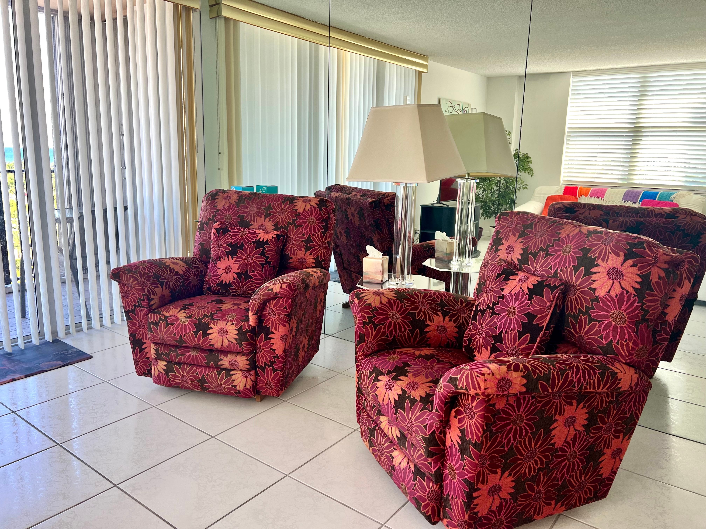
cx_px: 353
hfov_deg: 67.3
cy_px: 264
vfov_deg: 53.1
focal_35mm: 26
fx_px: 530
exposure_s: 1/121
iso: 40
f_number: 1.5
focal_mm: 5.7
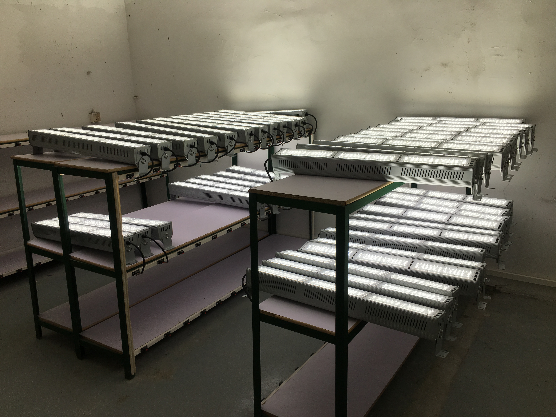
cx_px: 278
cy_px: 208
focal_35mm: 29
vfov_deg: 48.2
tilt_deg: -14.9
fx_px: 466
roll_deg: +1.9
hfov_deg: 61.7
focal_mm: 4.15
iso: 25
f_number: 2.2
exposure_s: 1/2481
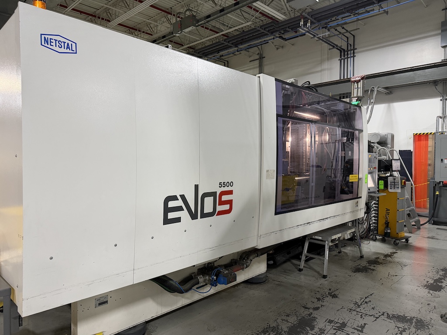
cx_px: 224
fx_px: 310
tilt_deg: -1.8
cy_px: 168
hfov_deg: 71.6
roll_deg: +0.1
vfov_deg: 56.8
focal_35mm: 24
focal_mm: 6.76
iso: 320
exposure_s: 1/60
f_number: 1.78
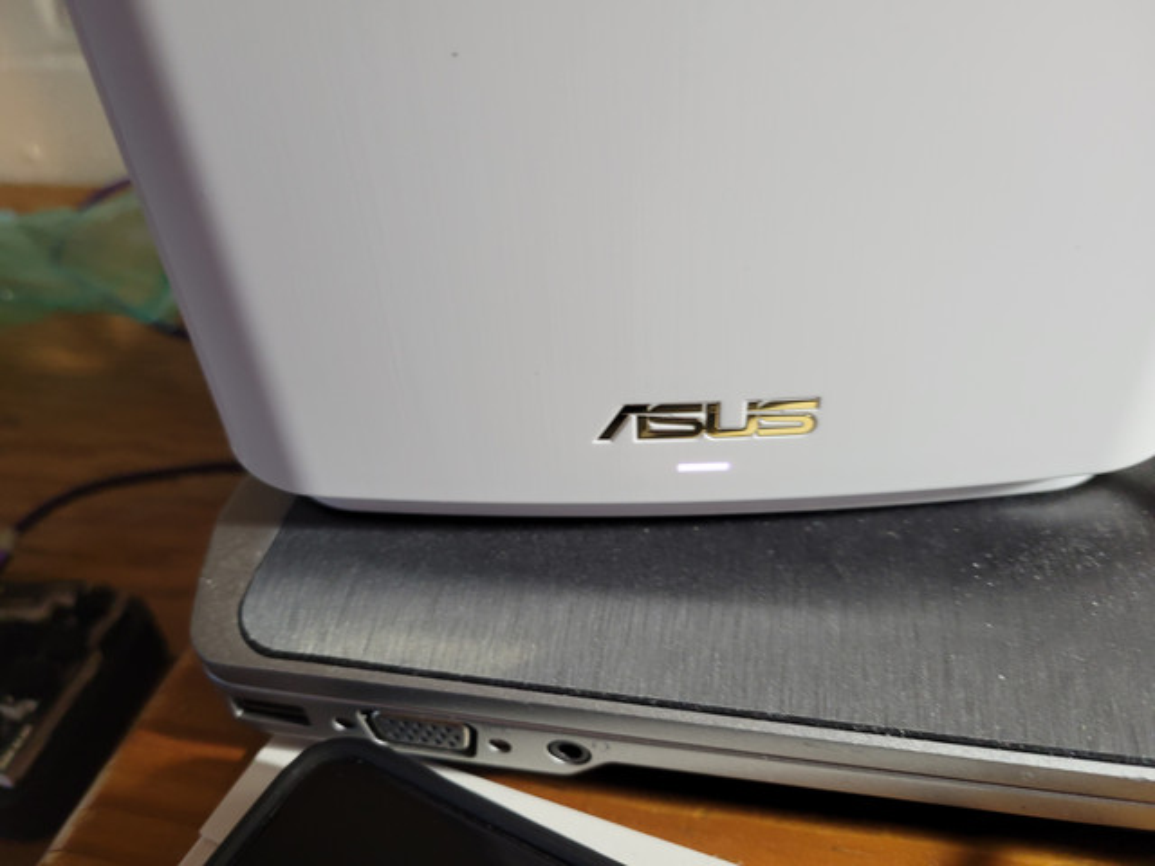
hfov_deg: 67.3
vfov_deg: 53.1
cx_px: 578
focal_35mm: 26
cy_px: 433
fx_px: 868
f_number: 1.8
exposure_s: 1/40
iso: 200
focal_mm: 5.4
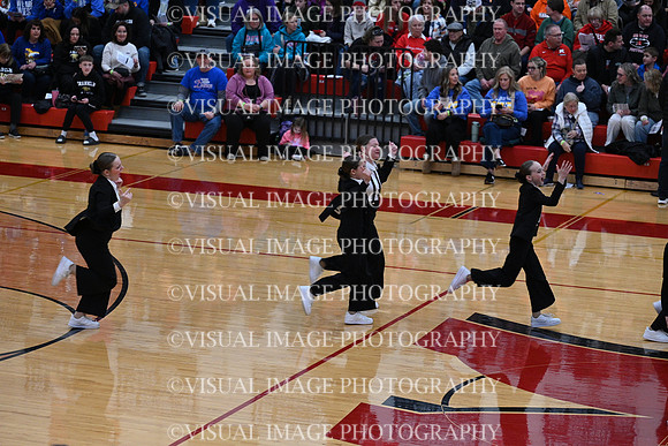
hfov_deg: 15.8
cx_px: 334
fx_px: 2413
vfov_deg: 10.6
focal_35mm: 130
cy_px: 223
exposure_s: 1/400
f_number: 4
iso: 4000
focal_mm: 130
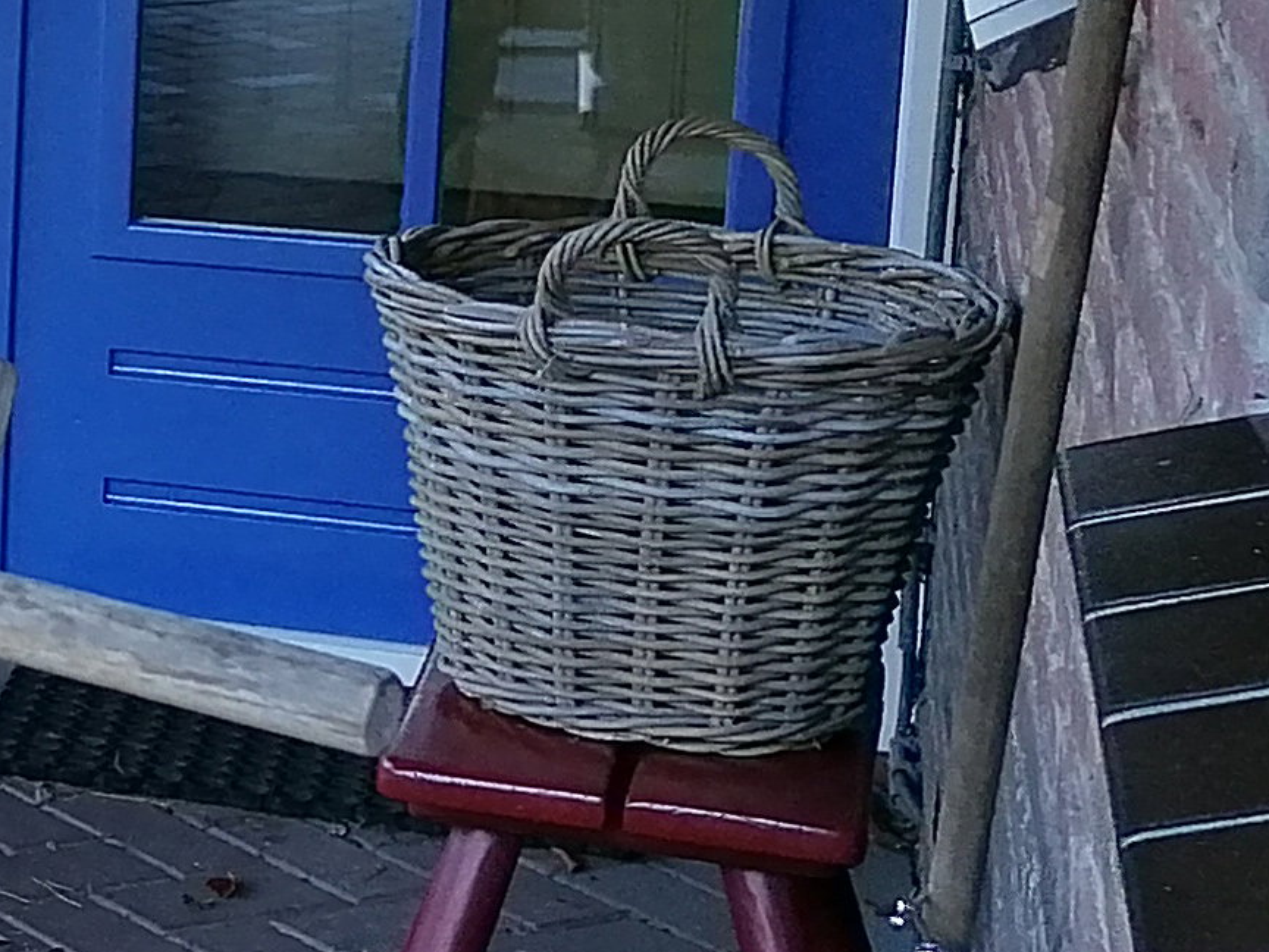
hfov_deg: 13.2
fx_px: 4582
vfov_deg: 11.8
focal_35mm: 125
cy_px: 51
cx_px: -1400
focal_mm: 4.75
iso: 80
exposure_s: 1/50
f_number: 1.8
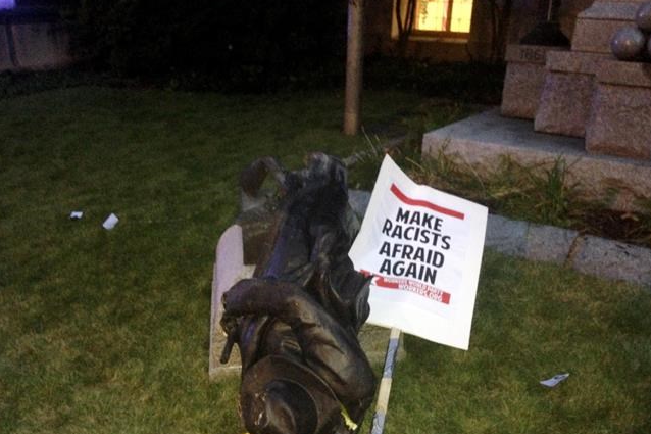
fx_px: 633
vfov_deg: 37.8
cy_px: 241
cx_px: 329
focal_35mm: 35
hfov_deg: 54.4
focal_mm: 4.12
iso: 500
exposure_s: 1/16
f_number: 2.4
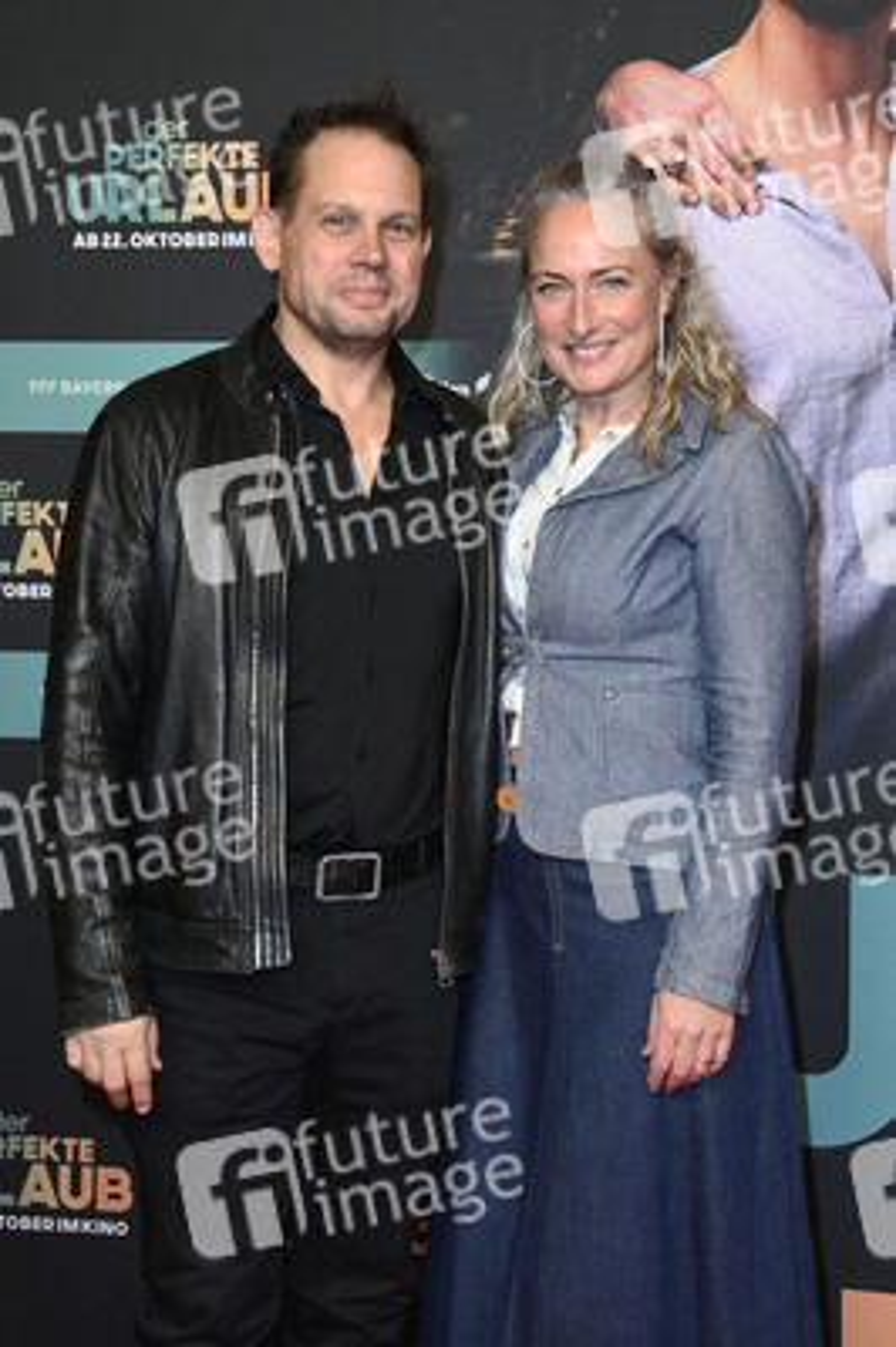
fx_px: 2431
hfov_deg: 20.9
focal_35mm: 65
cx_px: 448
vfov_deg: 31.0
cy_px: 674
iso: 1600
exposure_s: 1/200
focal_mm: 65
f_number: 5.6
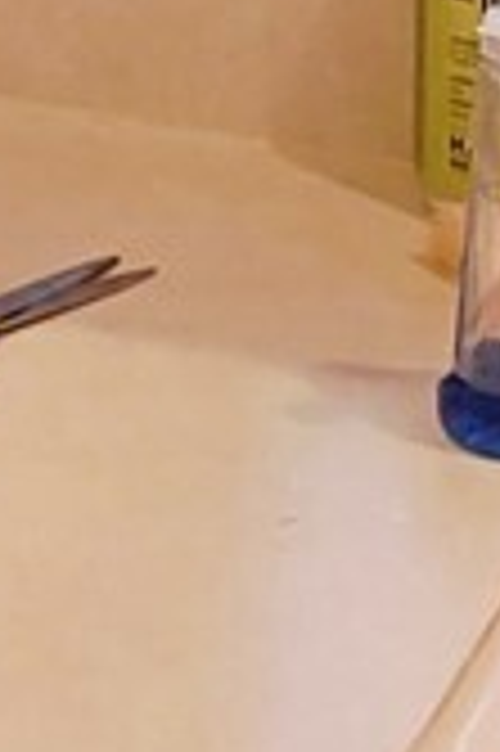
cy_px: -847
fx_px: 5407
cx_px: -1505
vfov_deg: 7.6
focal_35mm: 259
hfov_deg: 4.8
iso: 64
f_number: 1.8
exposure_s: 1/120
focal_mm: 5.4
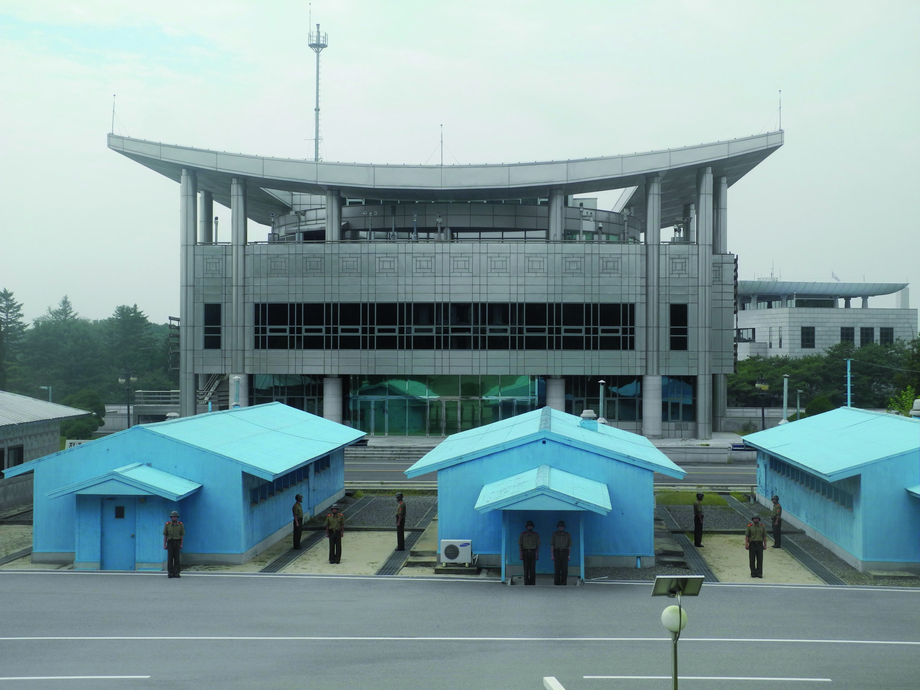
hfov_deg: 38.2
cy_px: 345
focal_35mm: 50
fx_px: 1329
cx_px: 460
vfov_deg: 29.1
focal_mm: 10.7
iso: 100
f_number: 4.5
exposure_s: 1/800
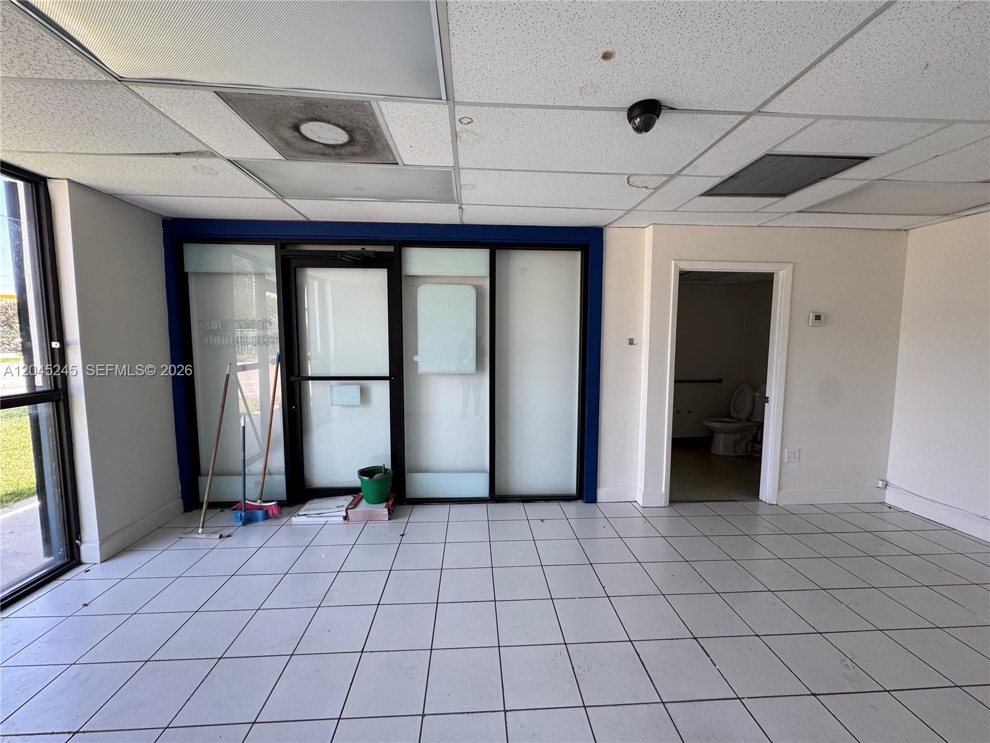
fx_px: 400
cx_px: 495
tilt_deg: -5.4
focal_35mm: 14
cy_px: 372
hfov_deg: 102.1
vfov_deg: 85.7
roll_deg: -0.3
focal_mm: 2.22
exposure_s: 1/99
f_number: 2.2
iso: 50
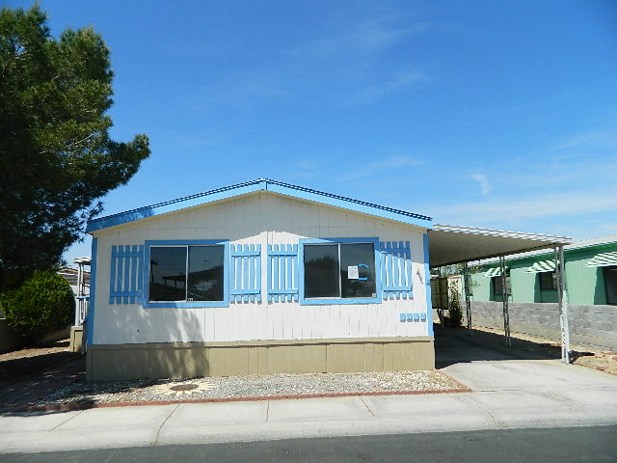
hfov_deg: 69.4
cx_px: 308
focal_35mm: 25
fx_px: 446
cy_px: 232
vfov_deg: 54.9
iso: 80
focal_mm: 4.5
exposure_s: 1/200
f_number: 8.7
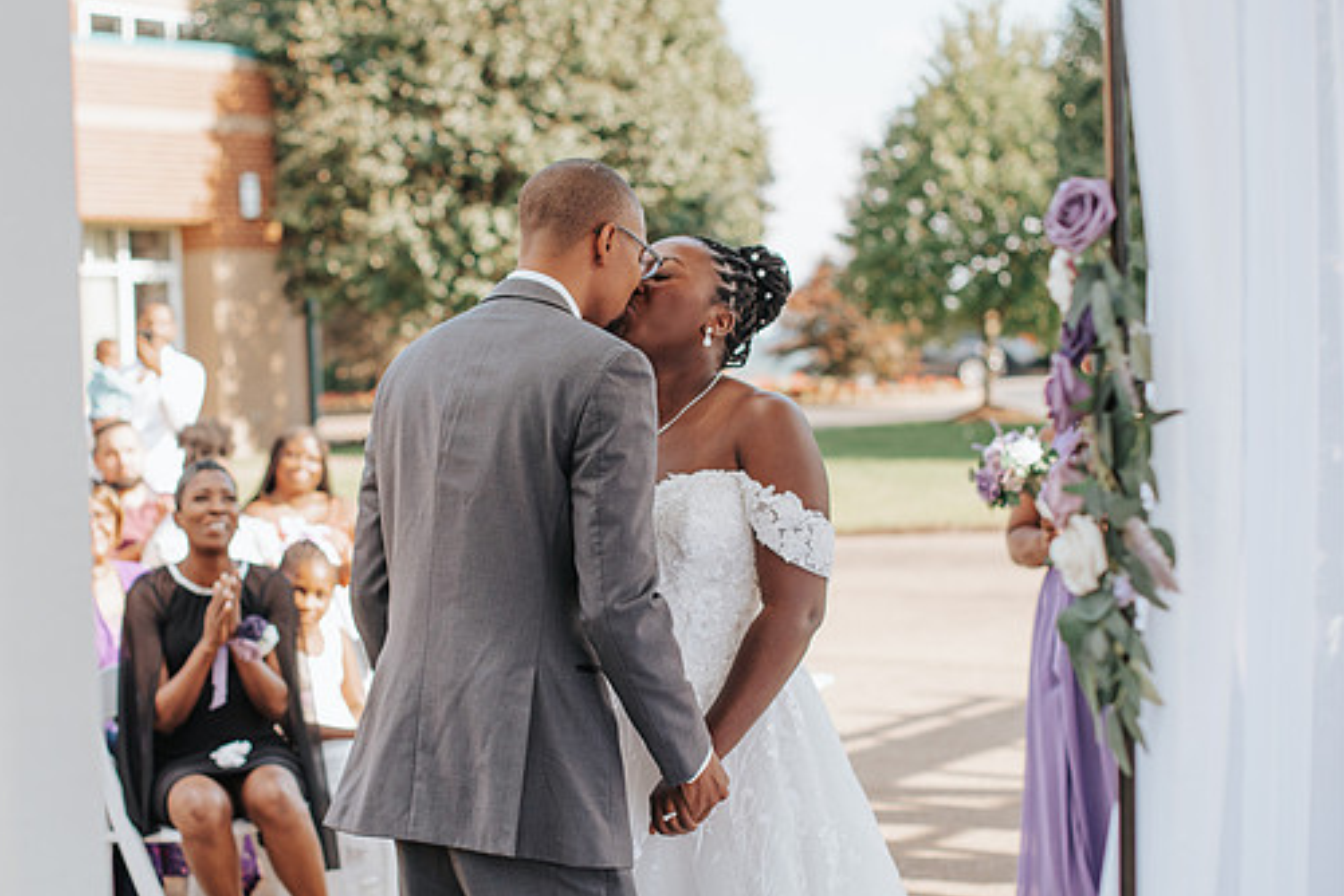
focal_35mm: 68
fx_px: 2538
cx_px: 561
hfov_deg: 29.6
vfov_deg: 20.0
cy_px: 436
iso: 200
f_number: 2.5
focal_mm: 50
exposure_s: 1/1600
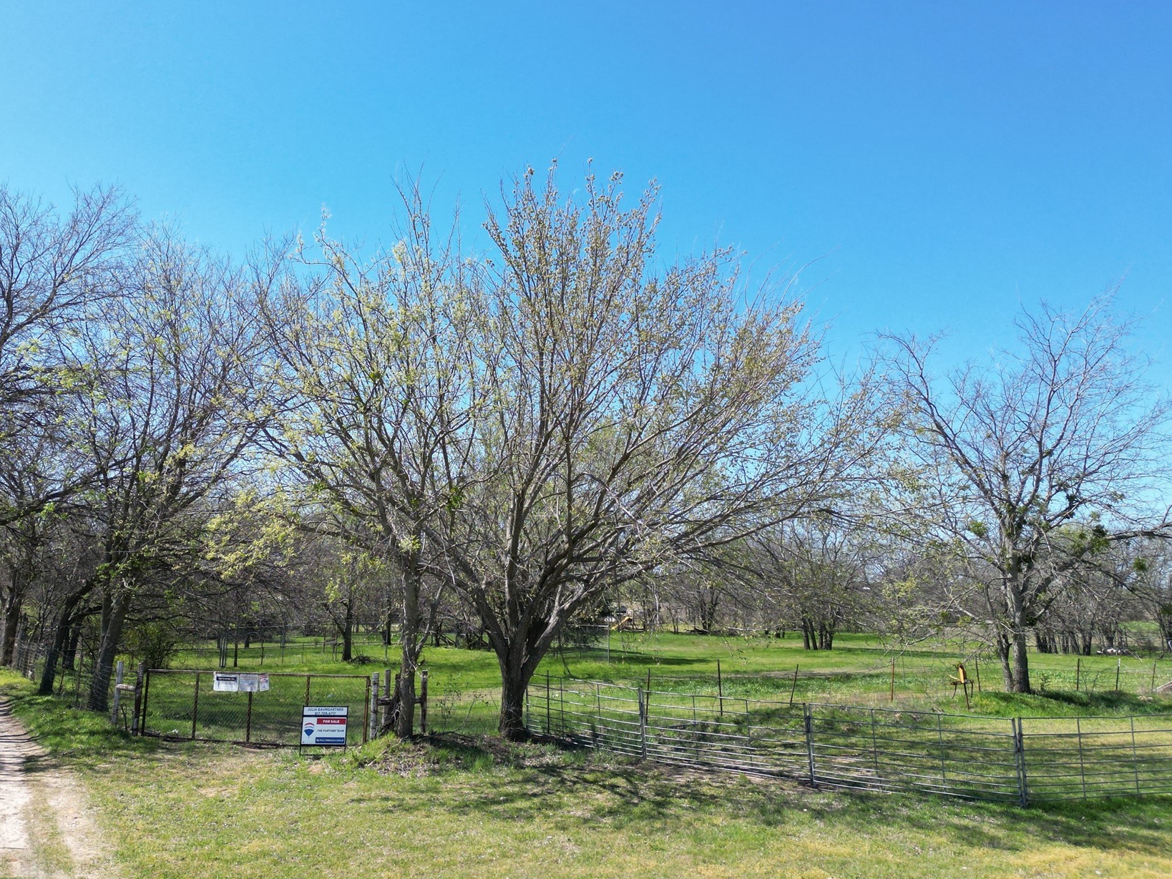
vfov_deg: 46.7
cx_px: 532
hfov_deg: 59.9
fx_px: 1016
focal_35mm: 30
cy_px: 372
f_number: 1.7
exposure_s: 1/1600
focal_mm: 6.72
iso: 110
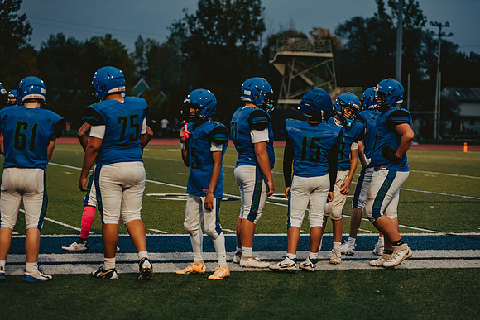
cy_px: 160
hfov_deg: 17.6
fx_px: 1547
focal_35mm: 116
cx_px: 240
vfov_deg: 11.8
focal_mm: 116
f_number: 2.8
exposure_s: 1/1250
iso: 2000
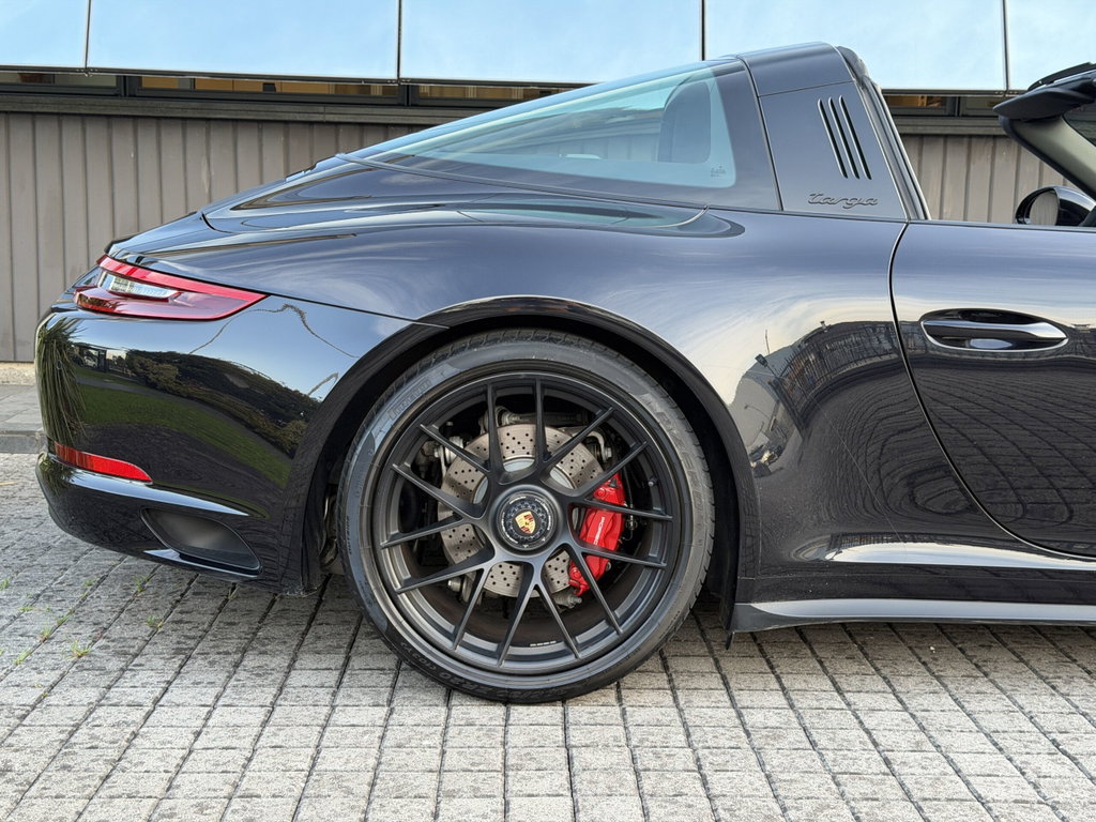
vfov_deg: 30.3
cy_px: 411
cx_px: 548
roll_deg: -1.5
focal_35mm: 48
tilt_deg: -7.5
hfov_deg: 39.7
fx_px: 1520
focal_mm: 6.76
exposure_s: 1/103
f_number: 1.78
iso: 100
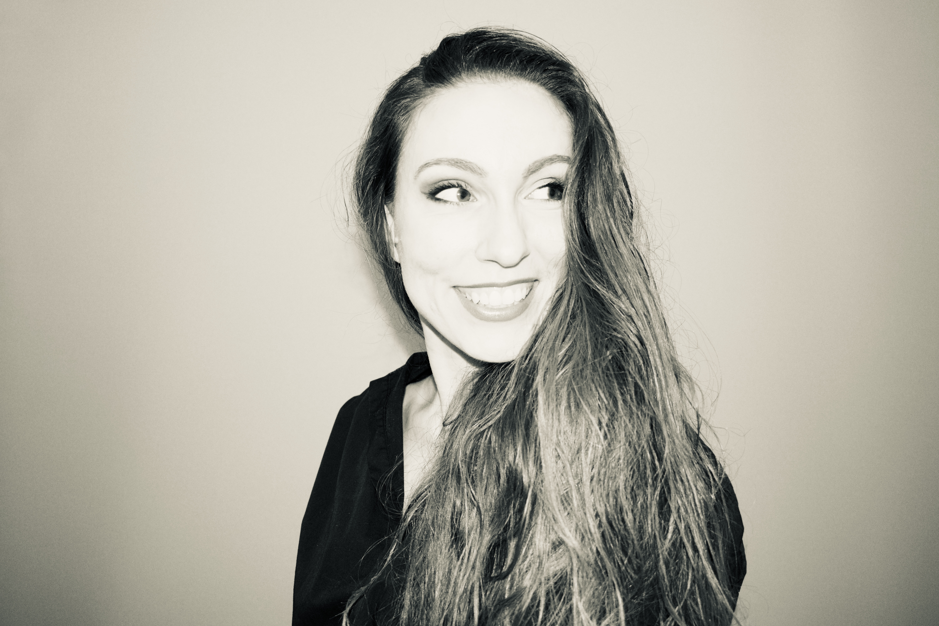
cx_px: 470
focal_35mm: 36
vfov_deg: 36.9
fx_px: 939
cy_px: 313
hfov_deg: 53.1
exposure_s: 1/60
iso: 1600
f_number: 4
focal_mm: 24
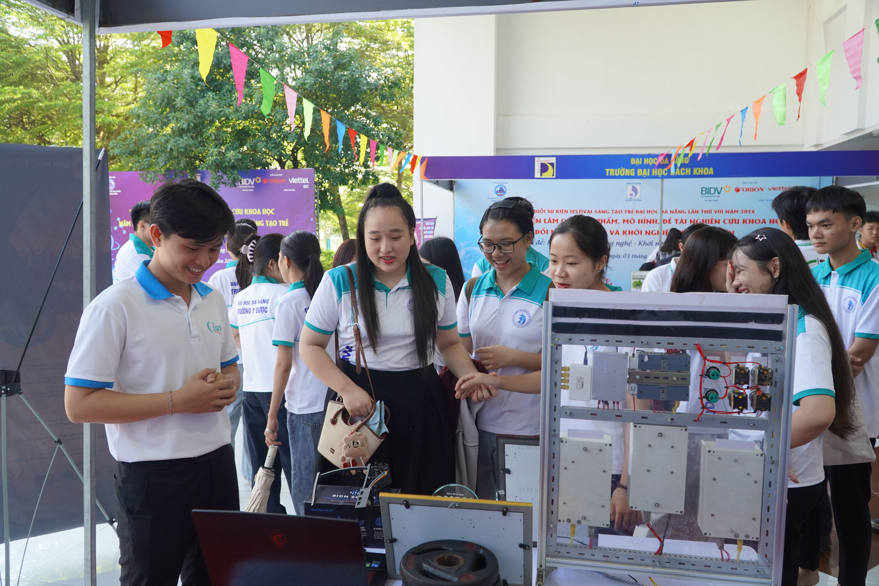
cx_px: 440
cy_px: 293
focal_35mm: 27
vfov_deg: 47.9
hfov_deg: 67.4
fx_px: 659
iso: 320
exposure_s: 1/160
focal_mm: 18
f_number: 4
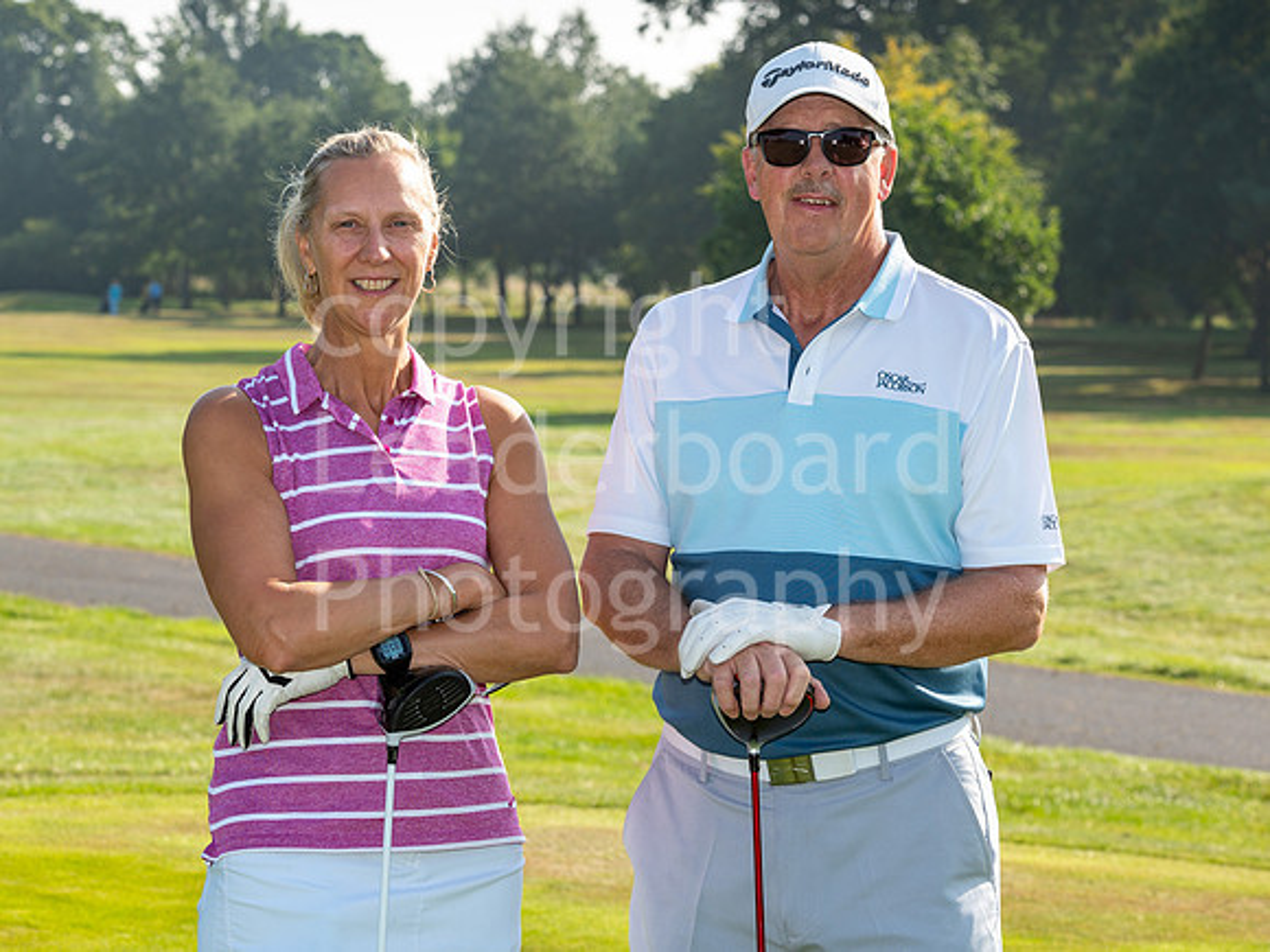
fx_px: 4368
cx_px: 558
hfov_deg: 16.5
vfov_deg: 12.4
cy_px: 418
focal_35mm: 119
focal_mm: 98
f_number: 9
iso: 100
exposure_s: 1/200
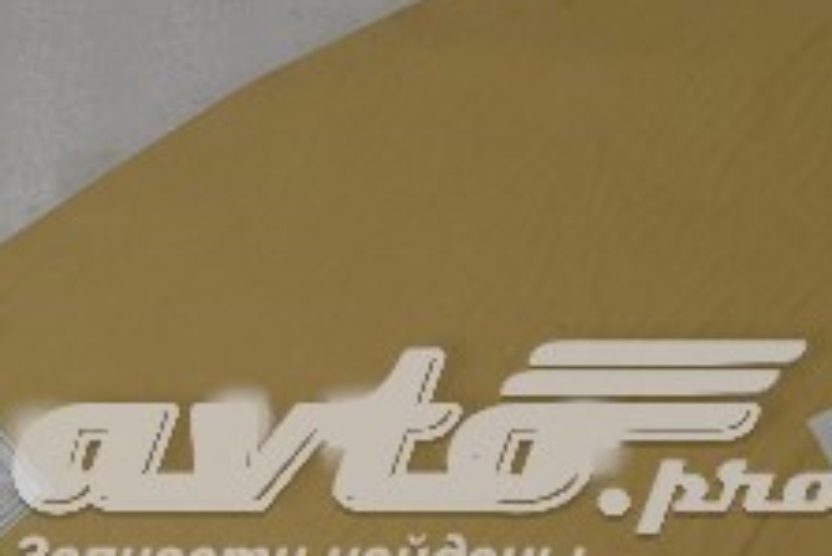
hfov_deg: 23.6
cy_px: 453
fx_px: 1989
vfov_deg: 15.8
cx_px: 437
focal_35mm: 86
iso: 220
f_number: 3.8
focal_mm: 20
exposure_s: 1/30
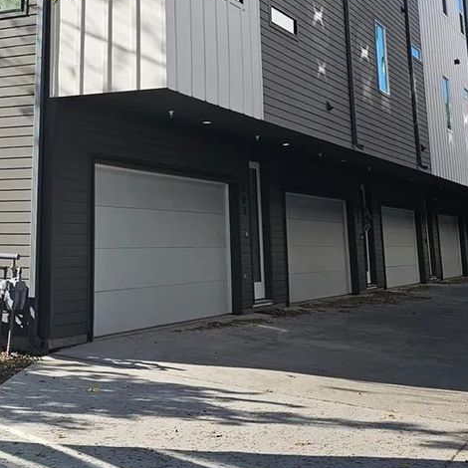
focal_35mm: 59
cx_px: 95
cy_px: -4
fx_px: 902
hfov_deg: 28.5
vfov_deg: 27.3
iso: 12
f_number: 1.7
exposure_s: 1/588
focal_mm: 6.3
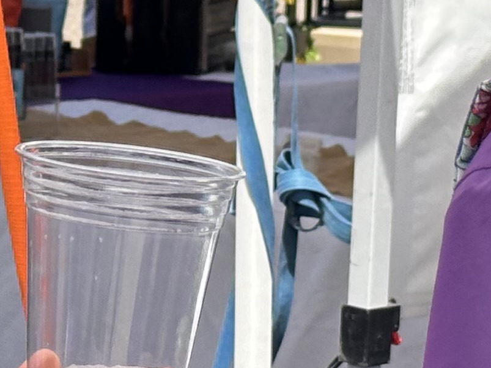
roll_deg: +0.0
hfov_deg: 8.2
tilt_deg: -8.6
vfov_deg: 6.2
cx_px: 113
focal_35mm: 241
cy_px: 278
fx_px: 3418
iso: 64
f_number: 1.78
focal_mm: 6.86
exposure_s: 1/2532
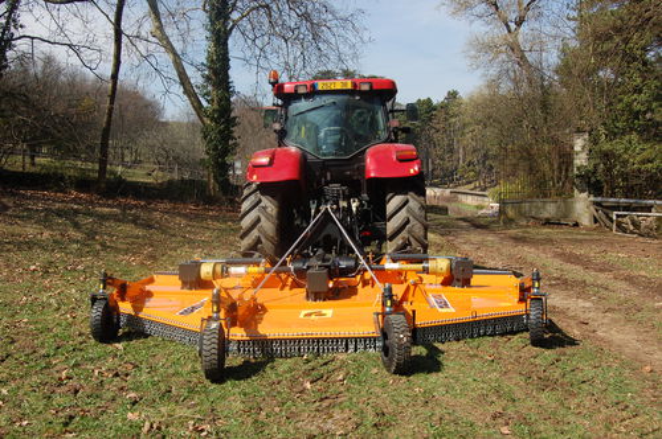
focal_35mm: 36
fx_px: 661
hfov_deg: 53.2
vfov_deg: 36.8
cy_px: 220
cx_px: 331
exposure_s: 1/320
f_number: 9
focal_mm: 24
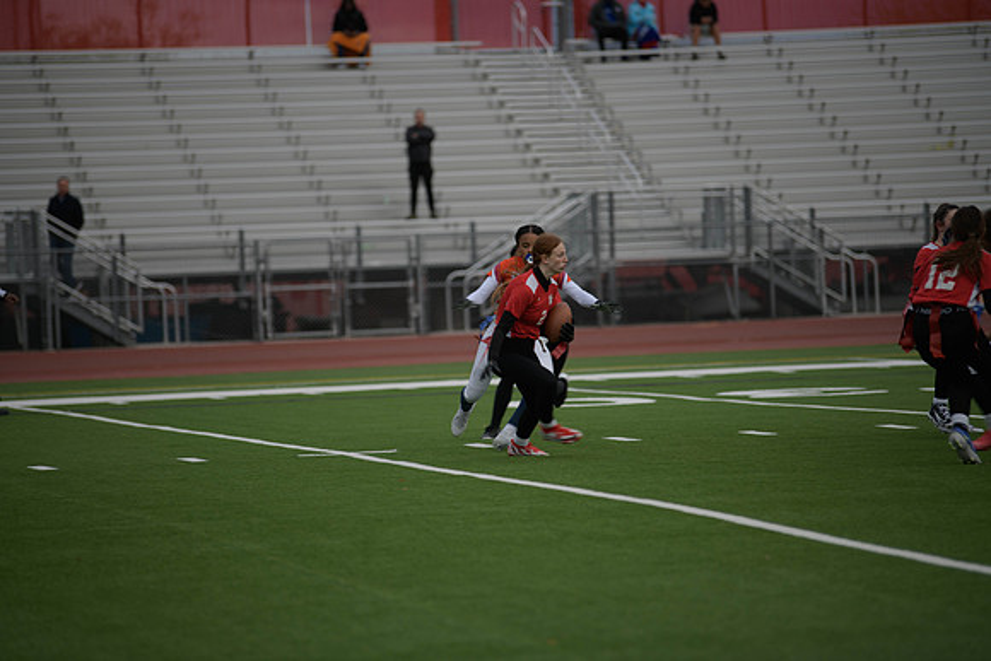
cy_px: 330
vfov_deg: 7.6
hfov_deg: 11.4
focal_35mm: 180
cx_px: 496
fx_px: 4956
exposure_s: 1/200
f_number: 2.8
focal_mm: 180
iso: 72
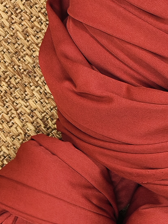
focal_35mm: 85
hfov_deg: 16.3
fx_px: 550
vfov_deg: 22.0
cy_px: 233
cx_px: 225
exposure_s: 1/50
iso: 400
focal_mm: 6.14
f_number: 1.65
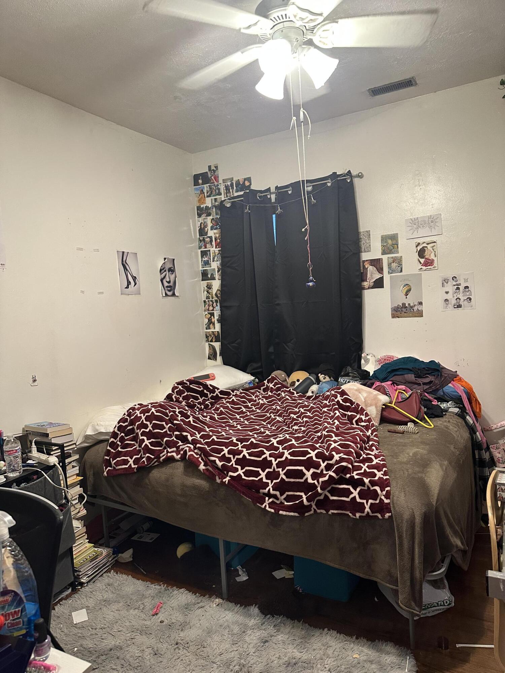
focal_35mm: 24
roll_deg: +3.4
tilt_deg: -1.5
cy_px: 336
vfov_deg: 71.6
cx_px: 252
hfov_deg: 56.8
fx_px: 467
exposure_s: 1/60
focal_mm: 6.86
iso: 400
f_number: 1.78
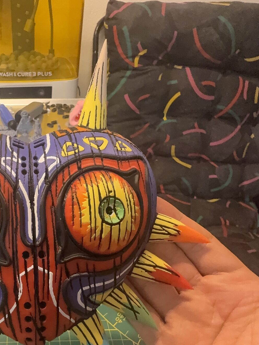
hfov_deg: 46.7
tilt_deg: -43.3
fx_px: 269
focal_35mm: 27
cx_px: 30
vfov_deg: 64.1
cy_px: 221
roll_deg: -0.4
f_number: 2.2
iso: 500
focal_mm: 2.22
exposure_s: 1/50
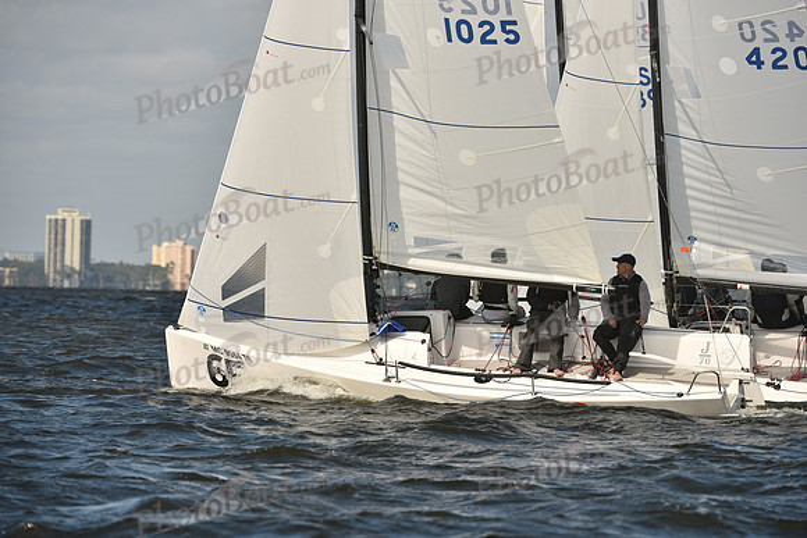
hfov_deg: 6.6
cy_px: 269
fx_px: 6950
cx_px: 404
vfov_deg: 4.4
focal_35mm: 310
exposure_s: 1/1250
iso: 250
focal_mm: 310
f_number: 7.1
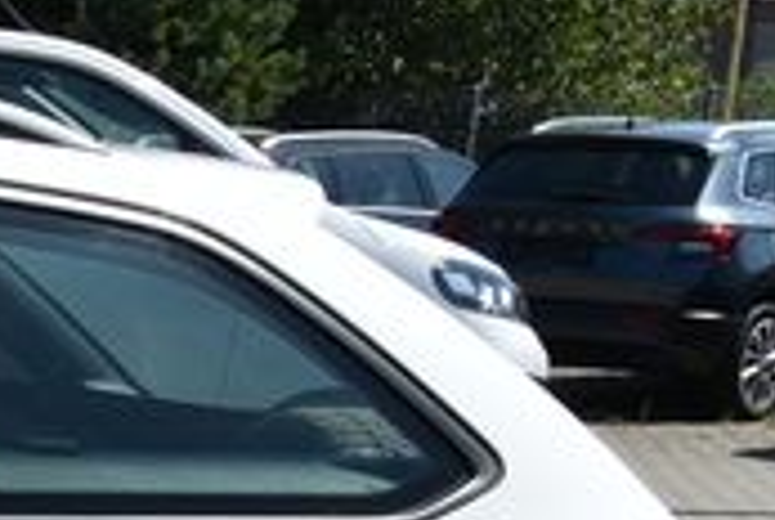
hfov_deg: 11.0
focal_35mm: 142
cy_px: 807
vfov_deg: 9.4
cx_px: -1348
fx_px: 3062
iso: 500
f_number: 11
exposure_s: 1/500
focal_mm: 24
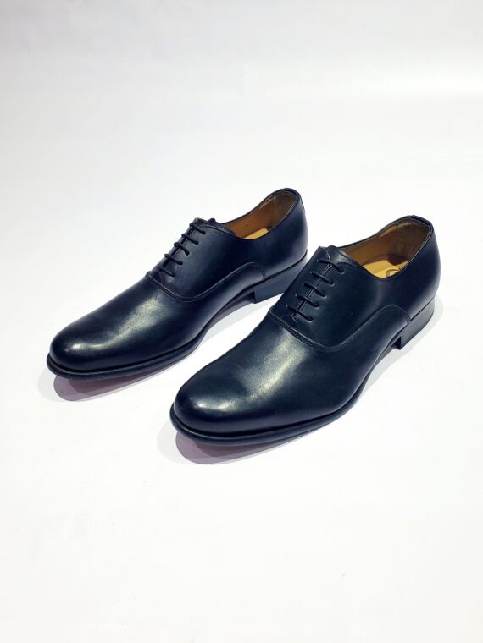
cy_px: 322
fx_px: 484
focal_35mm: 26
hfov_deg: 53.1
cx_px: 242
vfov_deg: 67.3
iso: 80
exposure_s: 1/100
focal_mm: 4.3
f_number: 2.4
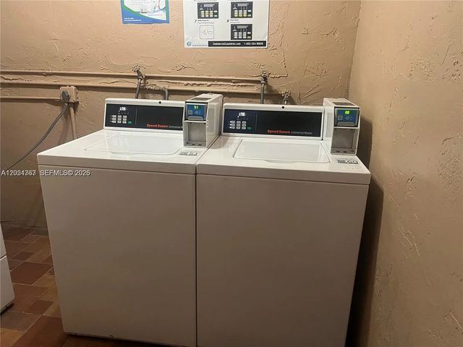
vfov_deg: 53.1
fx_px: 348
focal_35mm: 26
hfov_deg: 67.3
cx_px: 232
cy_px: 174
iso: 500
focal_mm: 5.7
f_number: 1.5
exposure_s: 1/53
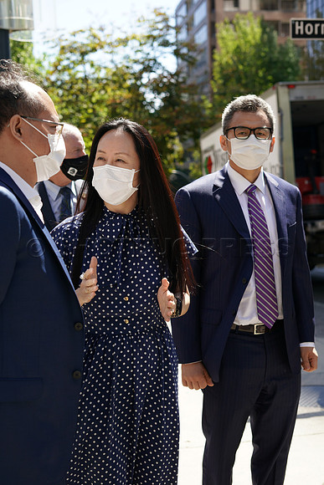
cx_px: 162
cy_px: 242
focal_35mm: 50
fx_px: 675
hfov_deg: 27.0
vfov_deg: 39.6
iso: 200
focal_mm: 50
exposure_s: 1/500
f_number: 4
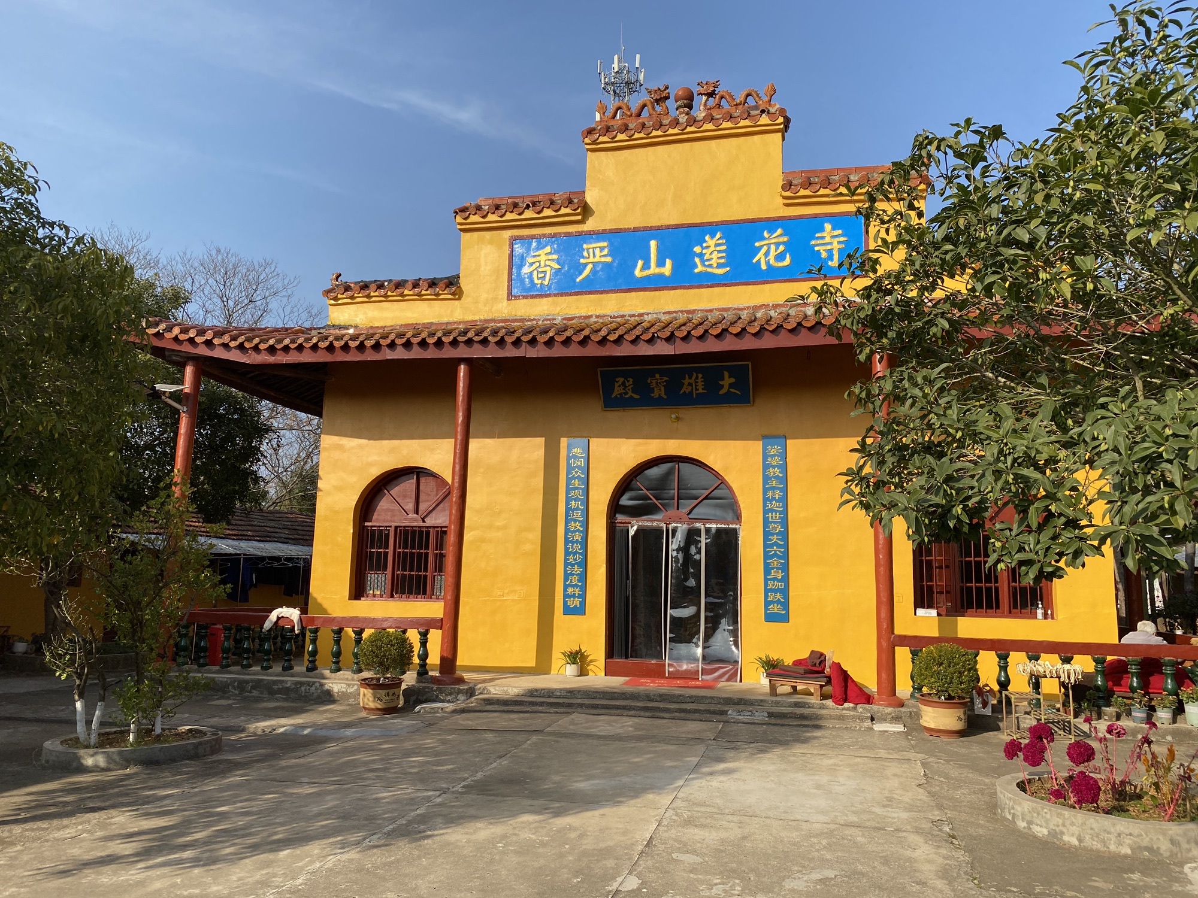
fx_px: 900
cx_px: 599
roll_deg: -0.7
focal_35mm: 26
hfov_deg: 67.3
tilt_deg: +7.6
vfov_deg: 53.1
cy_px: 449
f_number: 1.8
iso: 32
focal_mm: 4.25
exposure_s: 1/2513
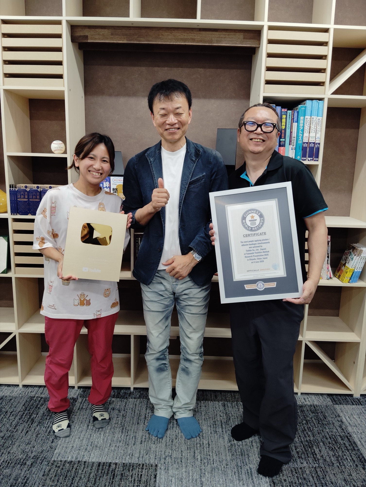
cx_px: 183
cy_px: 244
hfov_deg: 49.9
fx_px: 394
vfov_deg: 63.4
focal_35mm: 28
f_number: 1.8
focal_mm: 4.22
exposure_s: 1/100
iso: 559
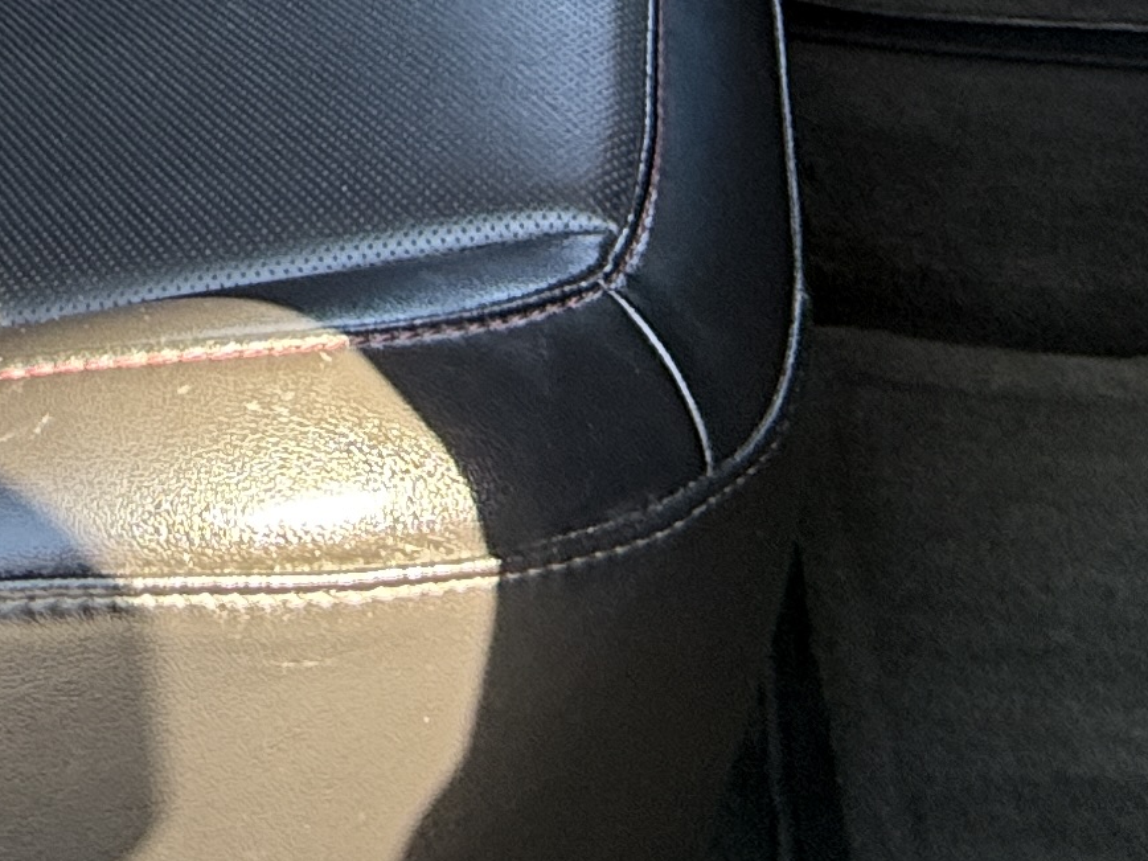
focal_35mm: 65
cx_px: 78
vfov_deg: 16.4
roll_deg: +2.7
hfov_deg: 28.5
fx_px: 2156
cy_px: -931
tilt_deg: -10.1
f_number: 2.2
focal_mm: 2.22
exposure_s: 1/99
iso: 100
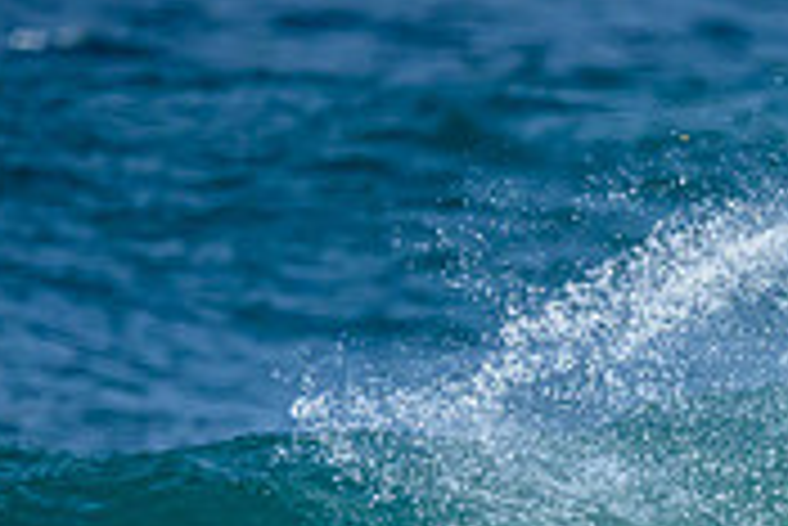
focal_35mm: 3630
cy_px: 1112
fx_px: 79520
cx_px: 1254
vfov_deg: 0.4
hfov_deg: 0.6
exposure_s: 1/3200
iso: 1100
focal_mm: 800
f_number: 8
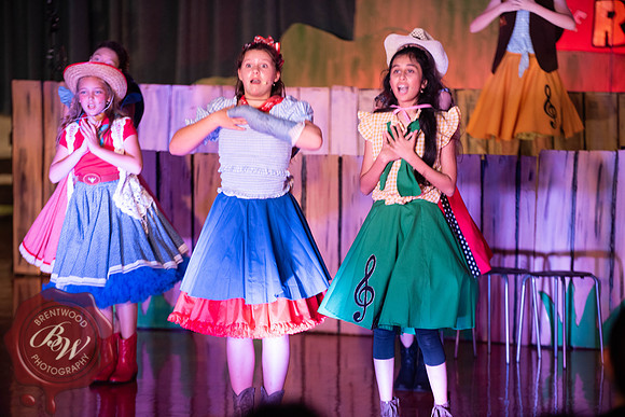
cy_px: 208
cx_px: 312
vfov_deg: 8.6
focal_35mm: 160
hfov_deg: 12.8
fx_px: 2778
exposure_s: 1/160
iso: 800
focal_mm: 160
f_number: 2.8
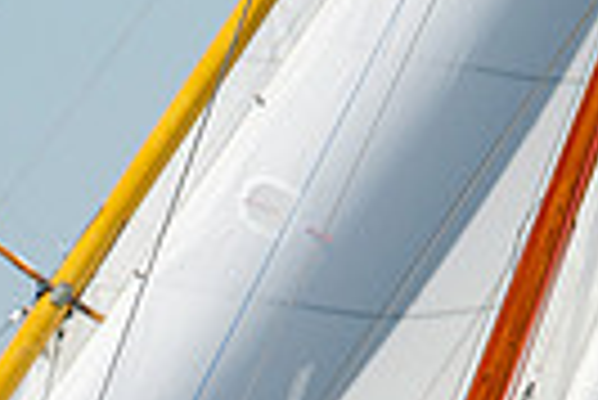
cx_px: -168
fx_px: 50469
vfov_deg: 0.5
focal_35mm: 3035
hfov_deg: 0.7
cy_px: 917
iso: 400
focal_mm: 600
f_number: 5.6
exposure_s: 1/2500
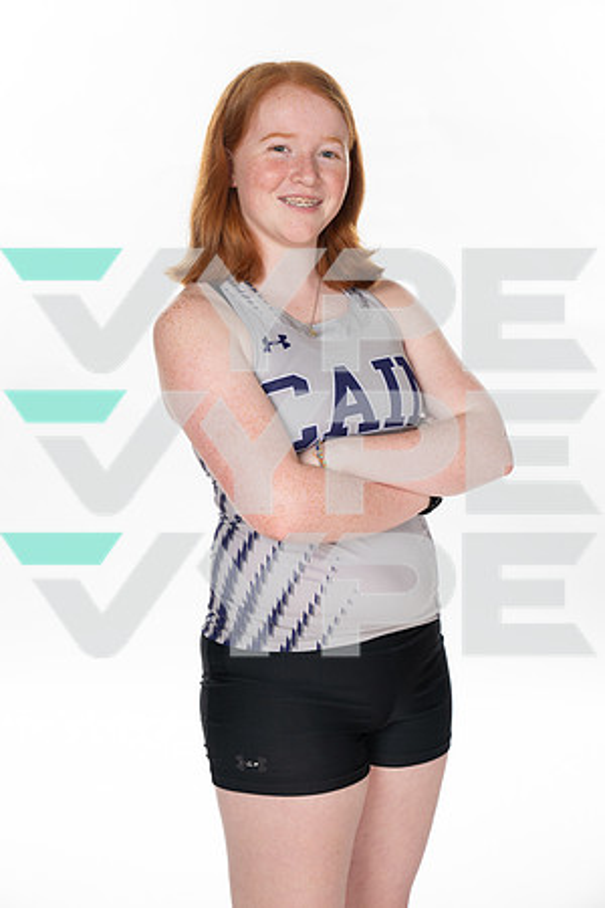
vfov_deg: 34.5
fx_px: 1462
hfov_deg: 23.4
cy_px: 454
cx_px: 302
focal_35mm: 58
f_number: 7.1
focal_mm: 58
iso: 800
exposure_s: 1/320
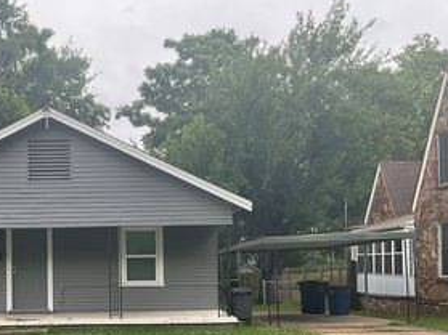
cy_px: 259
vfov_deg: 27.6
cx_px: 95
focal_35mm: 52
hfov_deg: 35.7
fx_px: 673
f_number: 1.8
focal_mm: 3
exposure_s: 1/355
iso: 16
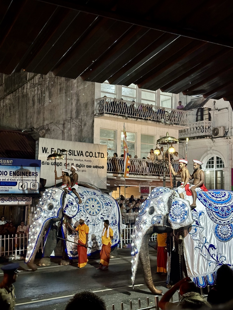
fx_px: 431
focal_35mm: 48
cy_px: 155
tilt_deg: +6.1
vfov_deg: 39.7
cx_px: 116
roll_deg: -1.7
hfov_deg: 30.3
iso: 500
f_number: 1.78
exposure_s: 1/25
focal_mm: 6.86
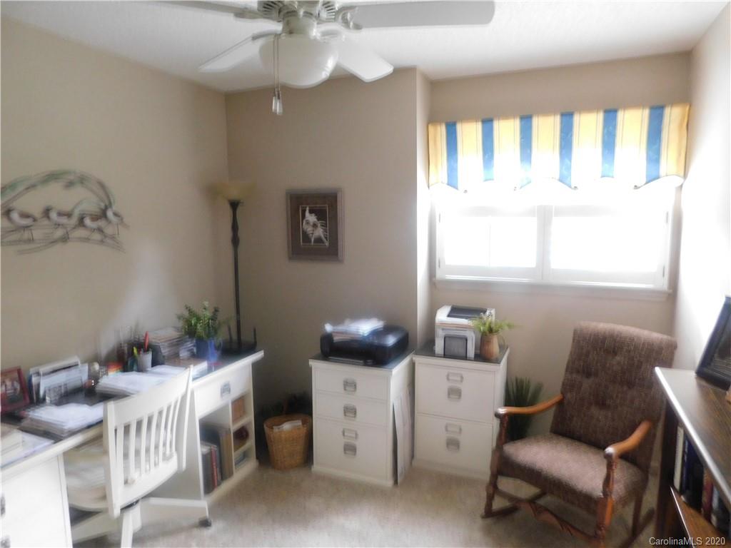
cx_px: 366
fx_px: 486
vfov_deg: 58.9
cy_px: 274
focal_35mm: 23
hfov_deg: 73.9
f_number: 3
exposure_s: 1/13
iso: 400
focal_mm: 4
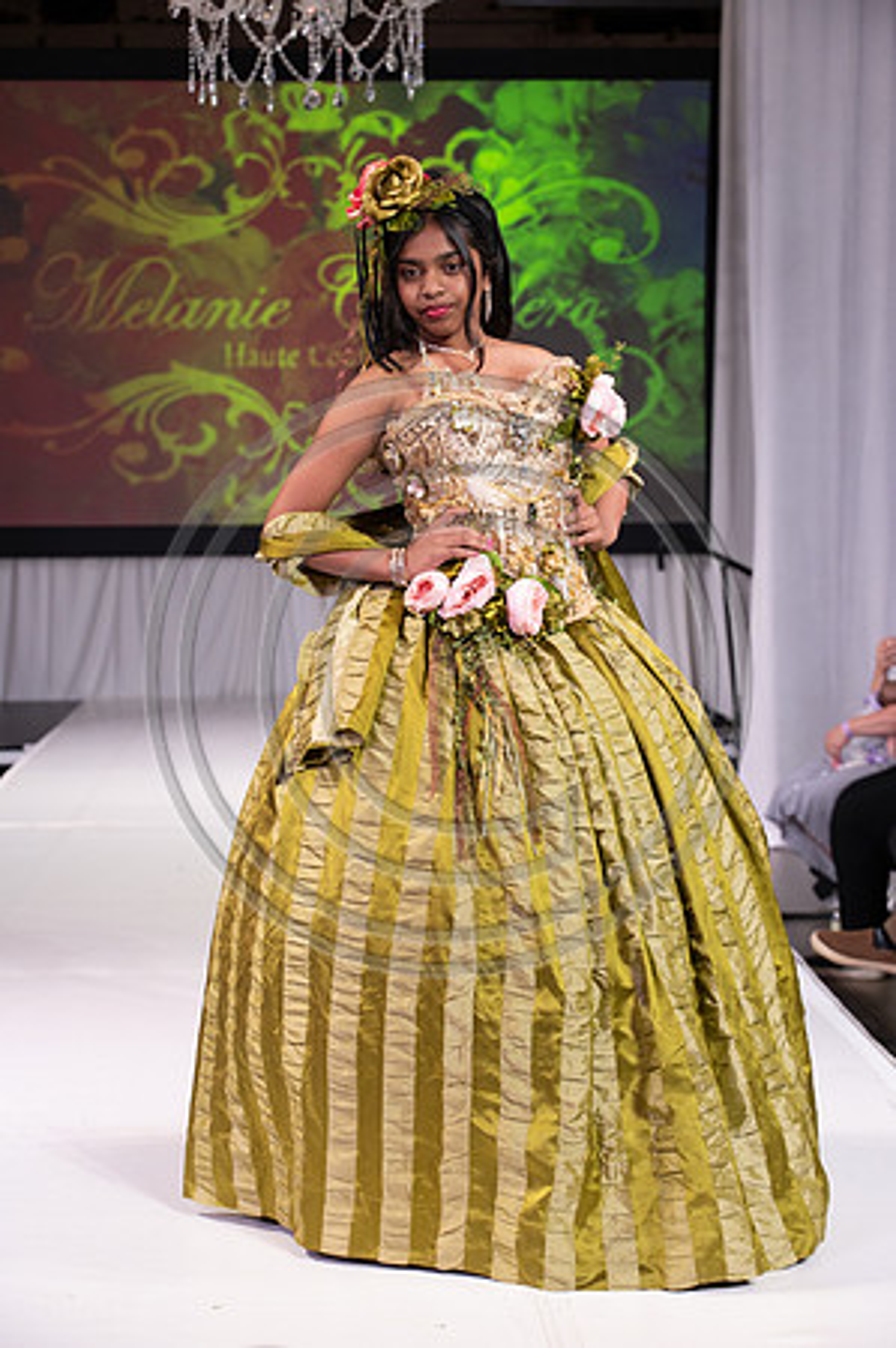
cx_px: 448
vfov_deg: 25.4
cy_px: 674
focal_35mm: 80
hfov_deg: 17.0
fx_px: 2993
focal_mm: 80
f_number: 5.6
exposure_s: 1/400
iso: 2000
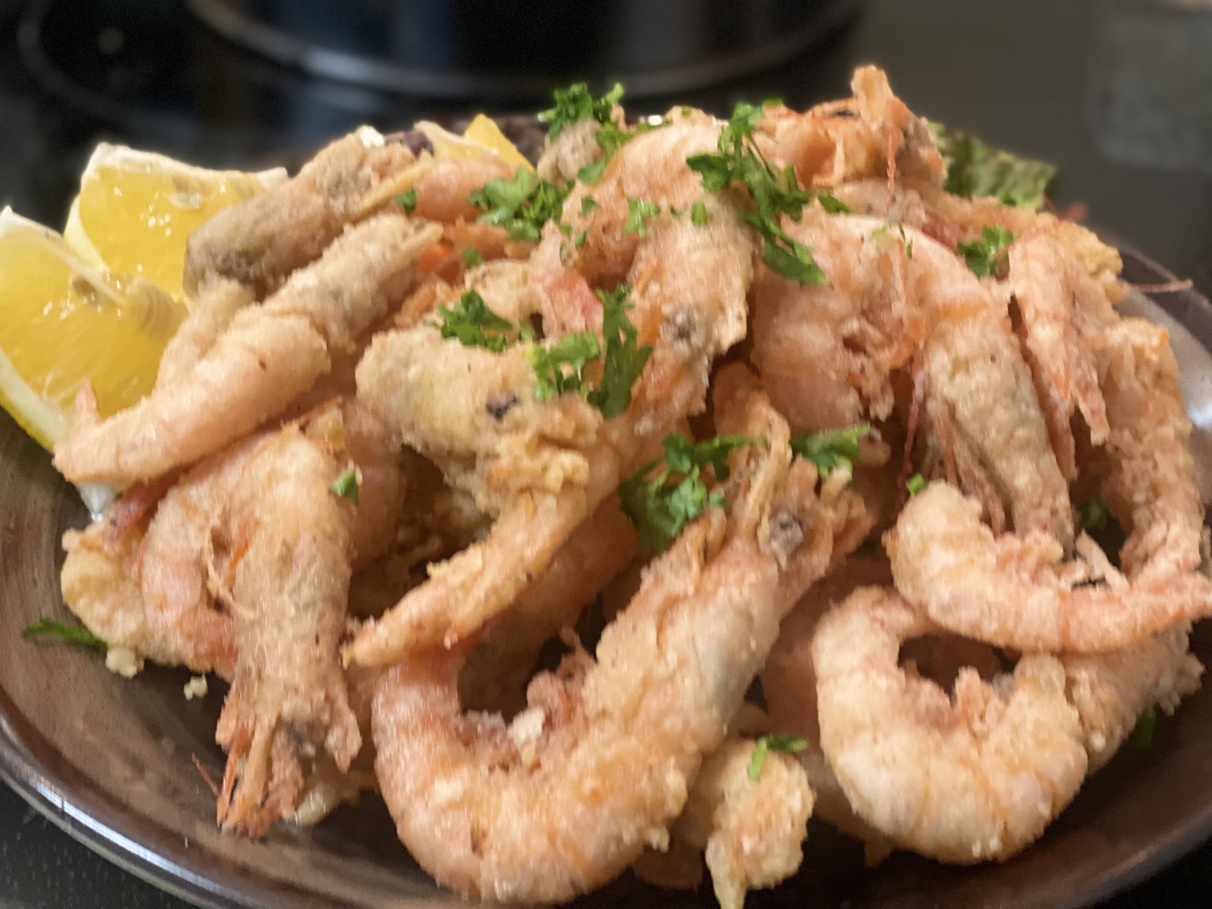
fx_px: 1821
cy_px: 454
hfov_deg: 36.8
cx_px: 606
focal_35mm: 52
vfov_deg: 28.0
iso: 400
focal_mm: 6
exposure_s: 1/33
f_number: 2
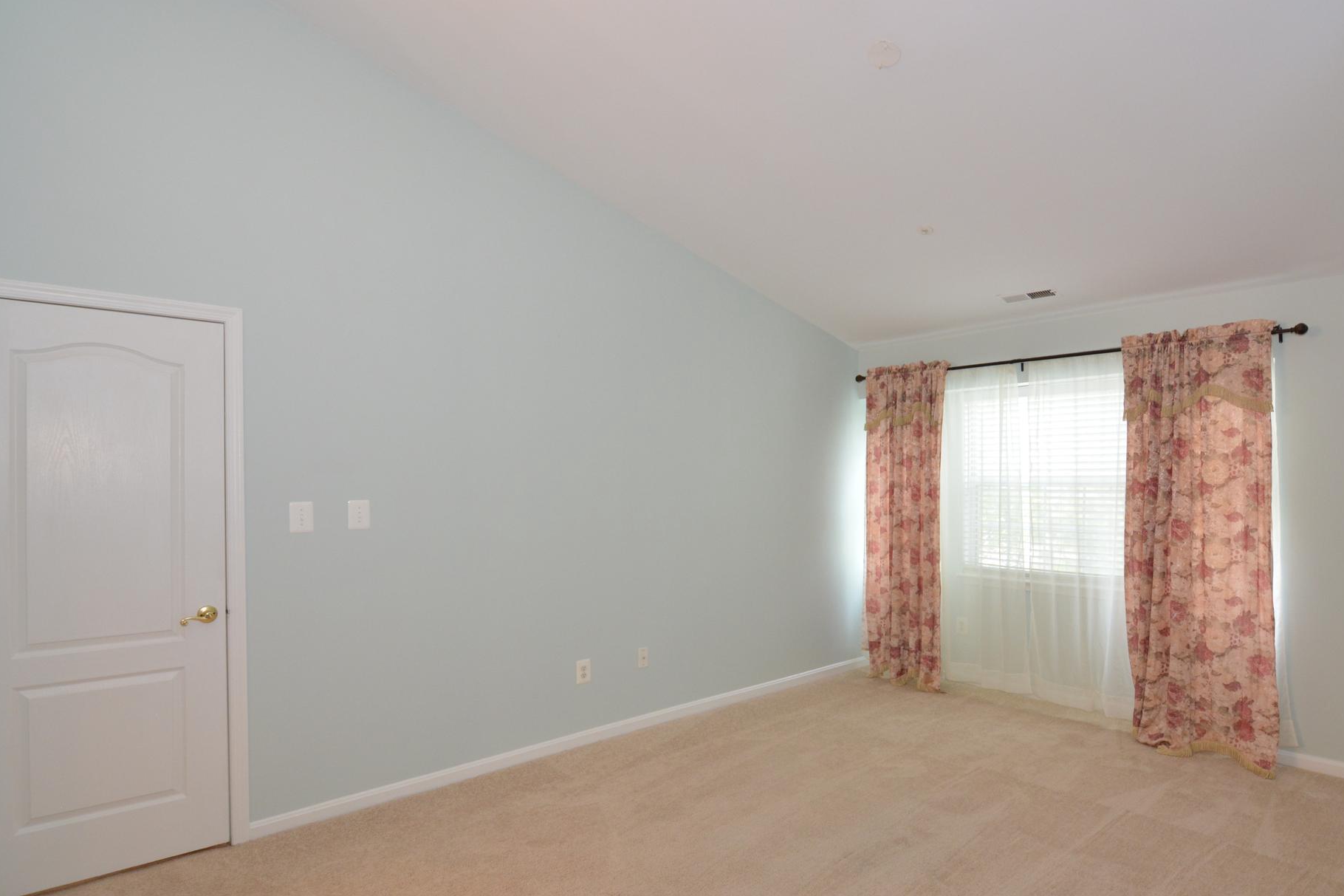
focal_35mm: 19
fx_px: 693
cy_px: 491
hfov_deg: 88.2
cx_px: 704
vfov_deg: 65.6
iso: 1000
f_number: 5.6
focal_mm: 11
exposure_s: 1/40
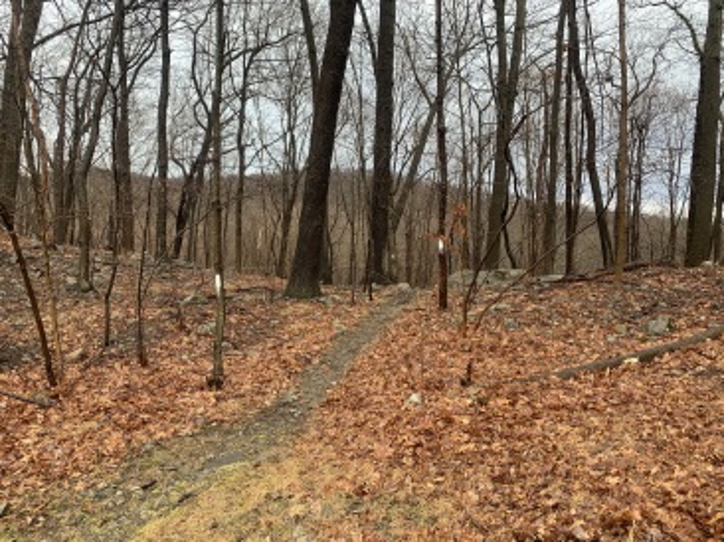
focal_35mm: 26
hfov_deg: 67.3
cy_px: 271
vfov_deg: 53.0
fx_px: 543
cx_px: 362
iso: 25
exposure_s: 1/167
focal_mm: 4.25
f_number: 1.8
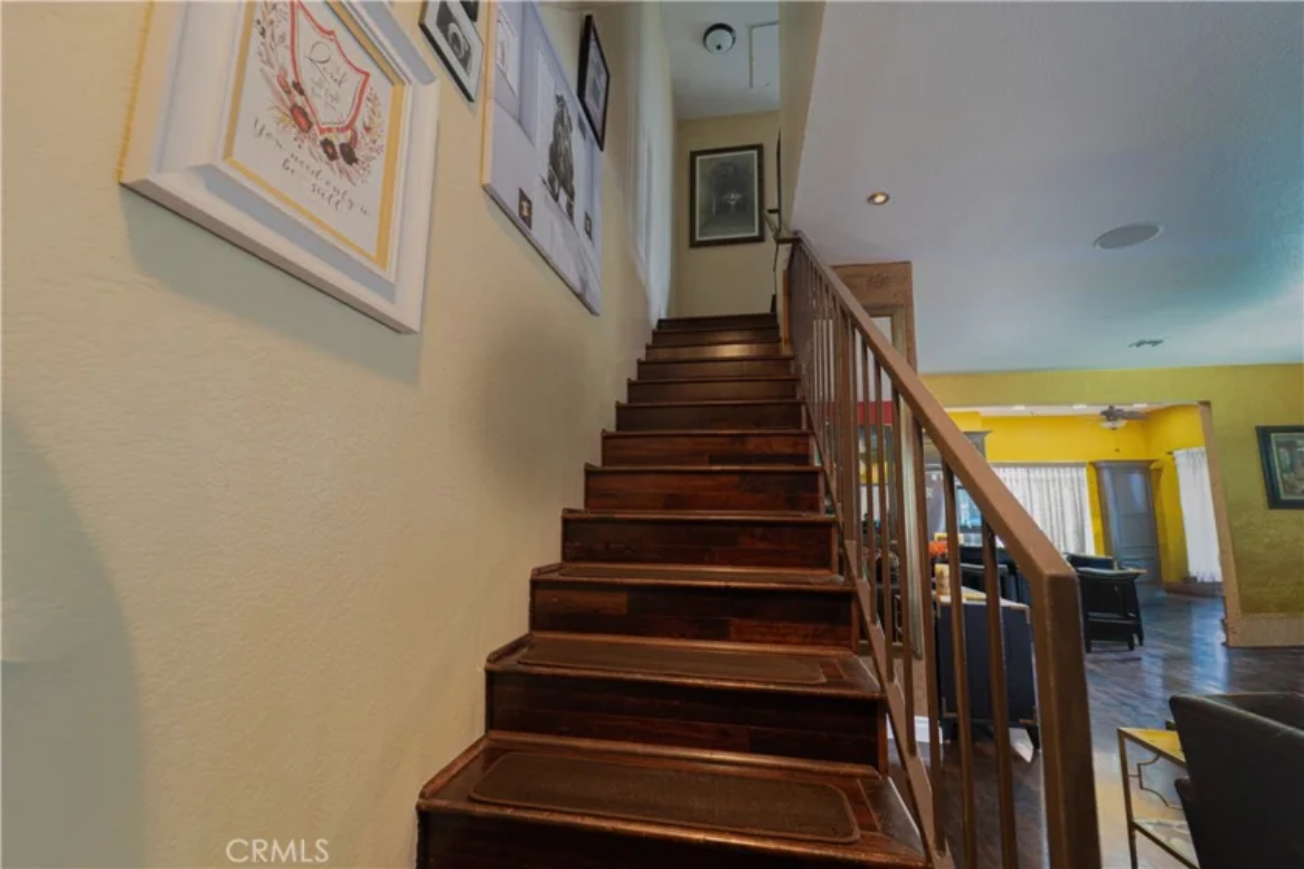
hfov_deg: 104.3
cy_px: 434
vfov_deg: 81.2
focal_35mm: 14
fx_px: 507
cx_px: 652
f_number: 5
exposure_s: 1/2.5
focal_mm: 14
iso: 100
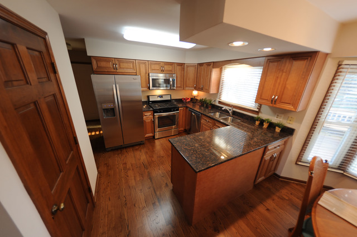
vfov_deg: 73.7
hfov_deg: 96.8
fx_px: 159
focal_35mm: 16
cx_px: 178
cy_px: 118
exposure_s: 1/30
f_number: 2.8
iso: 200
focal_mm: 16
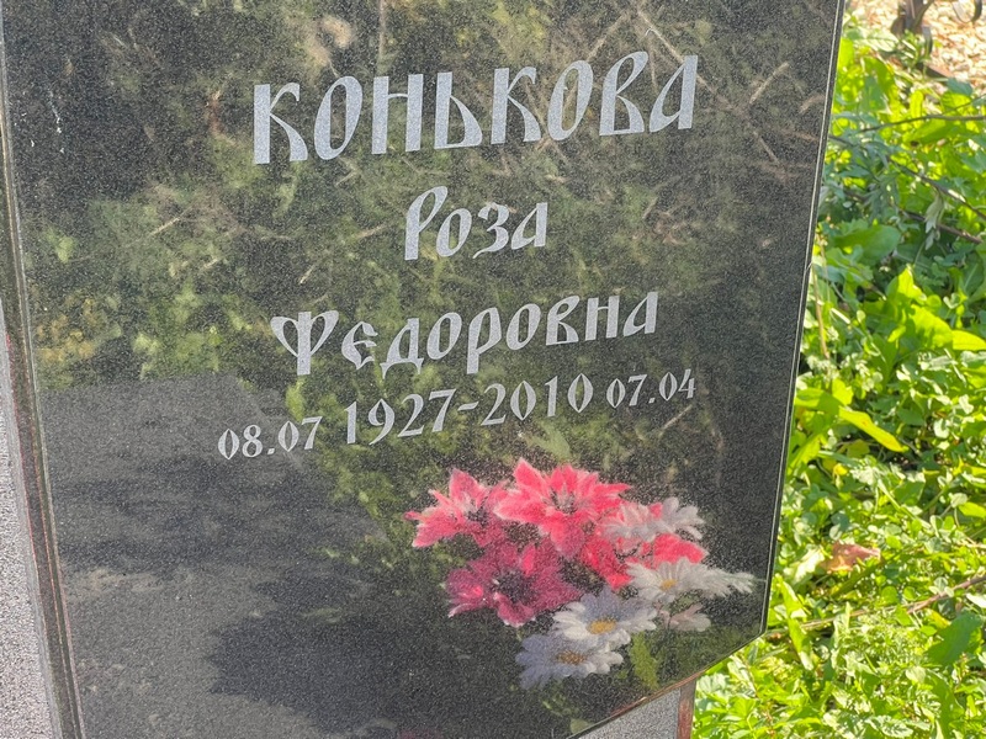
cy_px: 370
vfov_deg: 19.1
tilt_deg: -24.9
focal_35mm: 77
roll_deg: -0.1
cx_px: 493
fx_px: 2193
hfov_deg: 25.3
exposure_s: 1/99
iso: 40
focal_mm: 9
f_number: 2.8
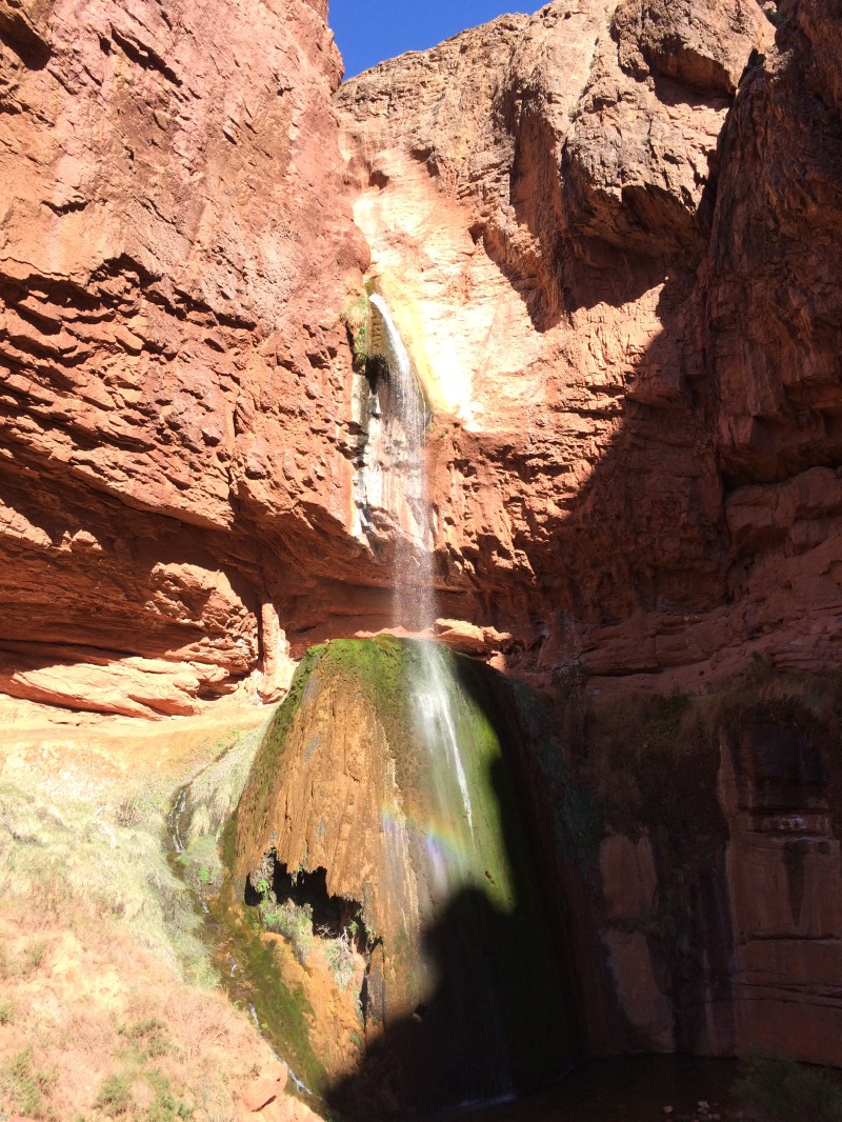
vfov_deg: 61.6
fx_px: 940
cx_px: 421
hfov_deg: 48.2
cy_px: 561
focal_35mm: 29
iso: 32
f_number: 2.2
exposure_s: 1/760
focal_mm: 4.15
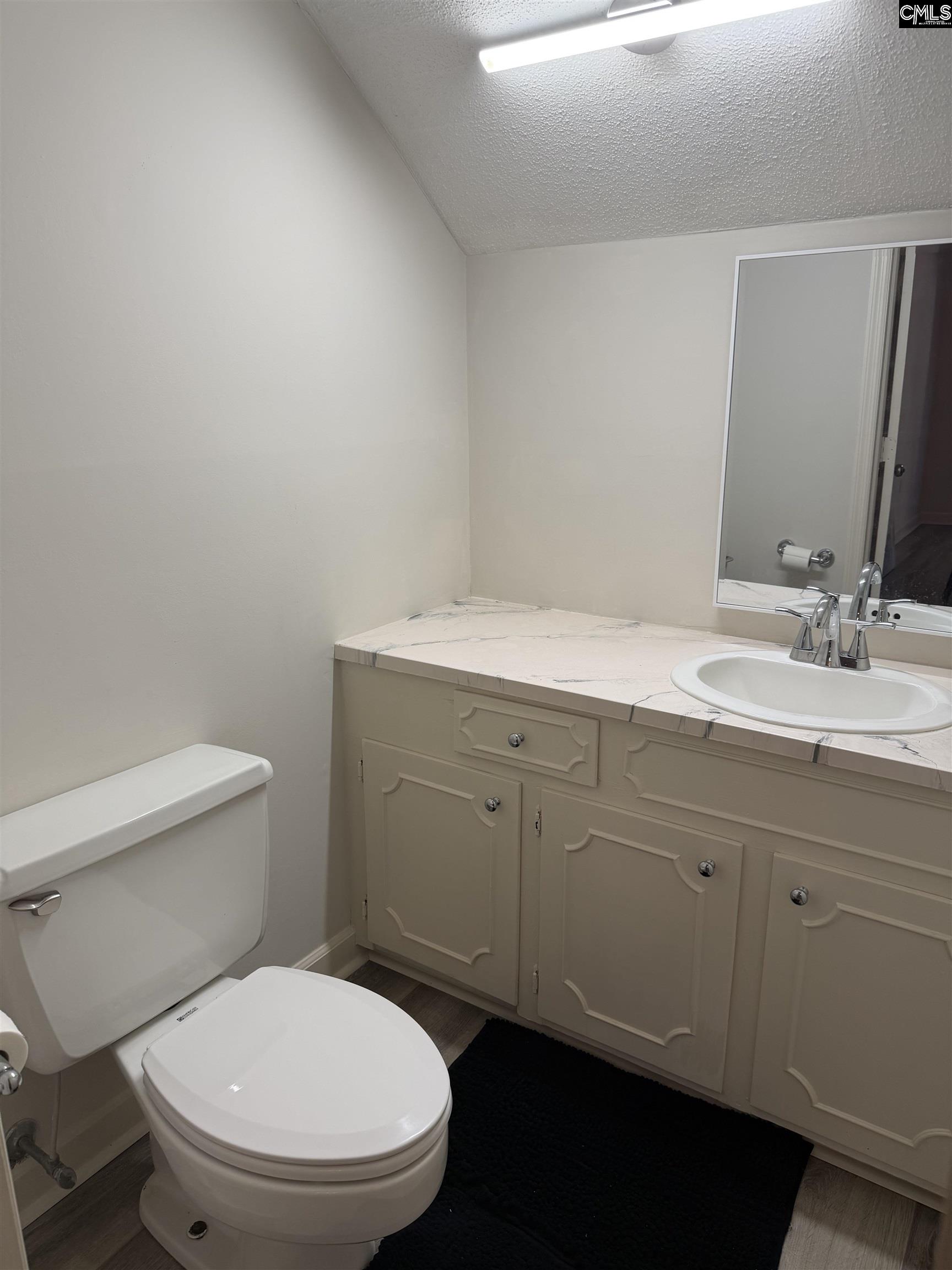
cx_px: 476
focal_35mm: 24
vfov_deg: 71.6
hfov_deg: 56.8
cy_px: 635
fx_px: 880
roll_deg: +0.5
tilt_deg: -16.2
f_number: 1.78
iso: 100
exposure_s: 1/120
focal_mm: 6.76
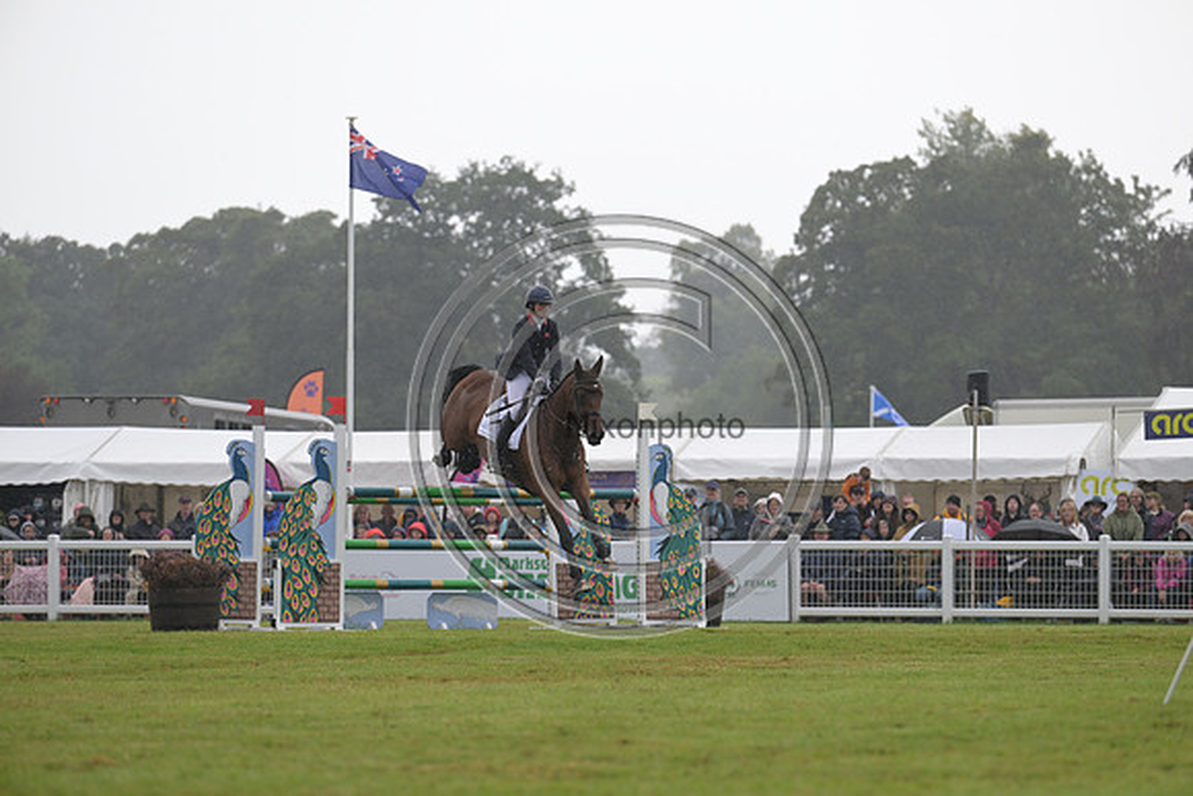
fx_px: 6629
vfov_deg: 6.9
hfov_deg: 10.3
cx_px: 596
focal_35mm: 200
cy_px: 398
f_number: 4.5
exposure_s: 1/1250
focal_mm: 200
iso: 720
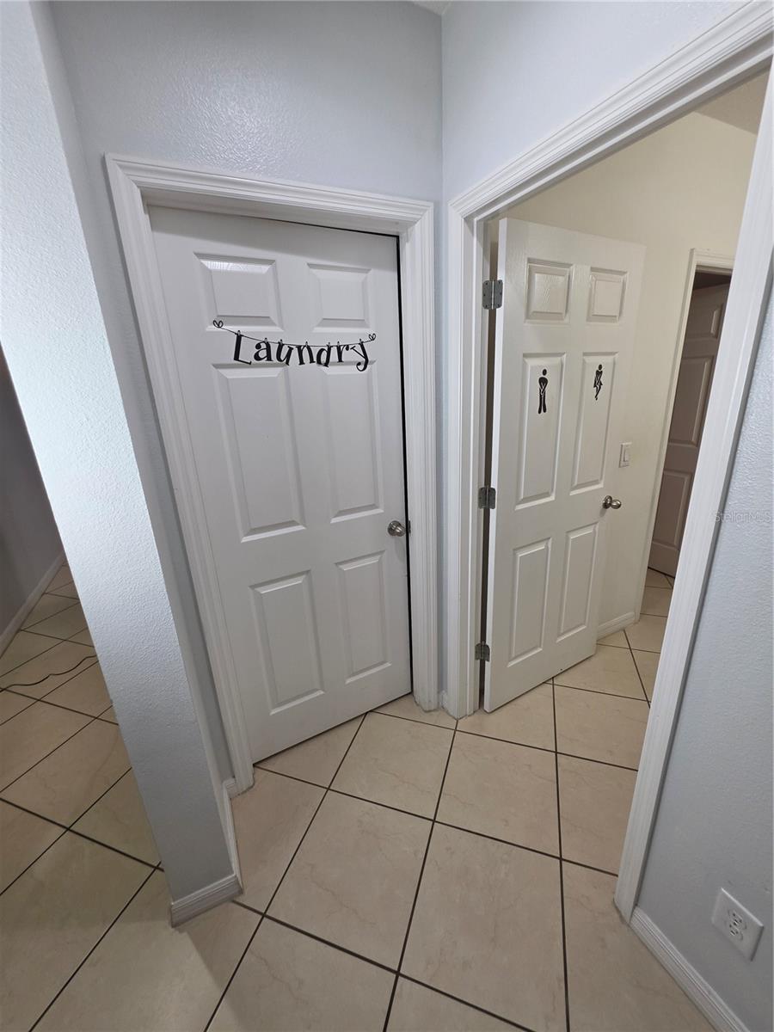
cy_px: 516
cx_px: 387
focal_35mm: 13
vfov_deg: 106.2
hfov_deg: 89.9
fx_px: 388
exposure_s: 1/120
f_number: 1.9
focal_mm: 2.2
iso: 125
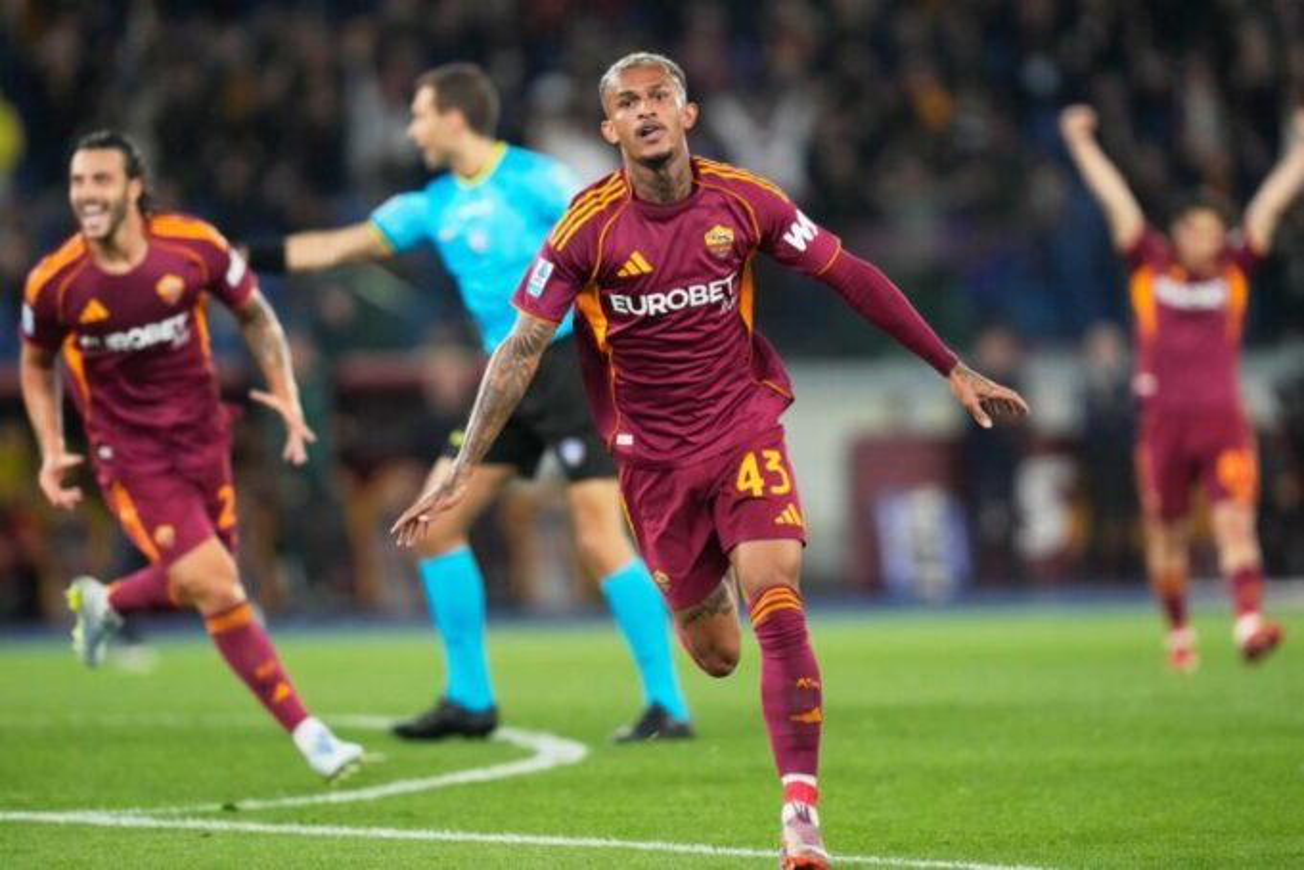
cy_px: 435
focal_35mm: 400
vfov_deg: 3.4
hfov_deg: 5.2
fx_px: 14488
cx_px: 652
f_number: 3.5
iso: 4000
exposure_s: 1/1600
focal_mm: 400
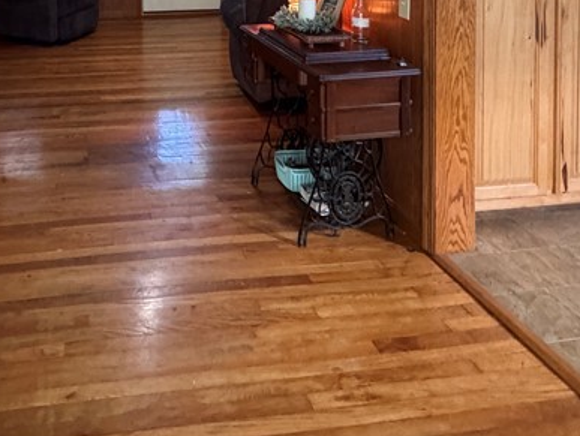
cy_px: -78
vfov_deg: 32.5
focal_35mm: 37
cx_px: 127
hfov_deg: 47.7
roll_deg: +1.5
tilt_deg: -2.2
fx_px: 621
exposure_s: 1/60
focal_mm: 2.22
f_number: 2.2
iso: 800
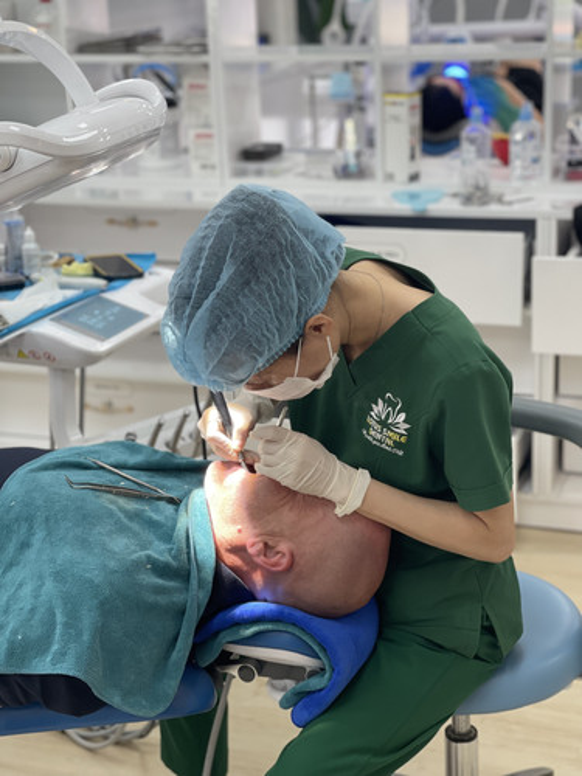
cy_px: 388
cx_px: 291
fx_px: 1435
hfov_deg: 22.9
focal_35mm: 64
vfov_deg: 30.3
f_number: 2.2
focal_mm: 7.5
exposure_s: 1/100
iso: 64
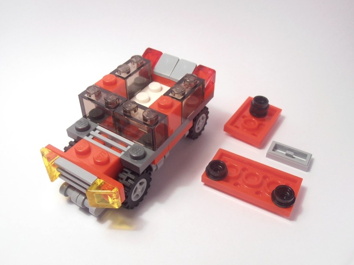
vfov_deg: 38.7
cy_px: 132
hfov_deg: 50.1
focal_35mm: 37
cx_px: 177
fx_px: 378
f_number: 3.9
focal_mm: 6.61
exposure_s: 1/40
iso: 80
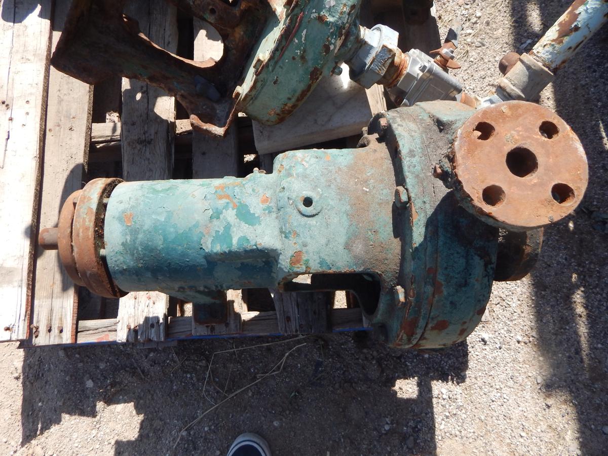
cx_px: 304
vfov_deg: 61.1
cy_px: 228
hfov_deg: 76.4
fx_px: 386
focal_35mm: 22
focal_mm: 4
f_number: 3
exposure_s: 1/800
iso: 125
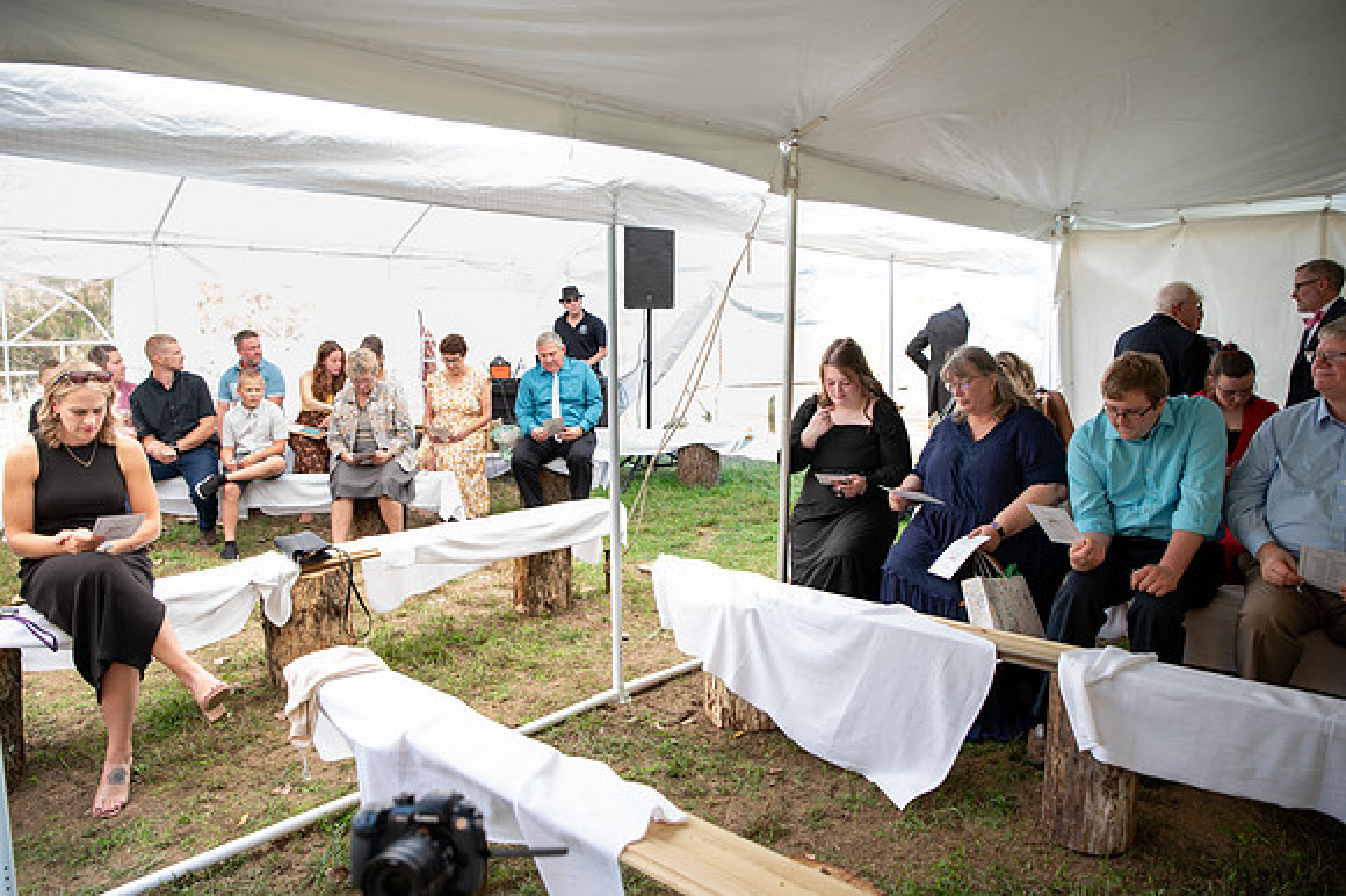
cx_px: 659
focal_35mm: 25
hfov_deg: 71.8
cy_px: 448
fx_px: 930
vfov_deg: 51.4
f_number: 3.2
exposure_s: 1/125
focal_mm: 24
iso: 250
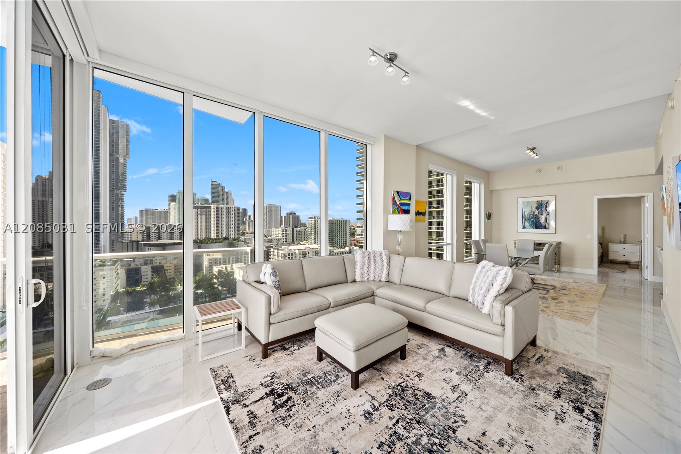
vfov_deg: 90.0
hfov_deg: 112.6
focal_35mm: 12
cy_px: 227
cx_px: 340
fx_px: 227
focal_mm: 12
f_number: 8
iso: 200
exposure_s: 1/40
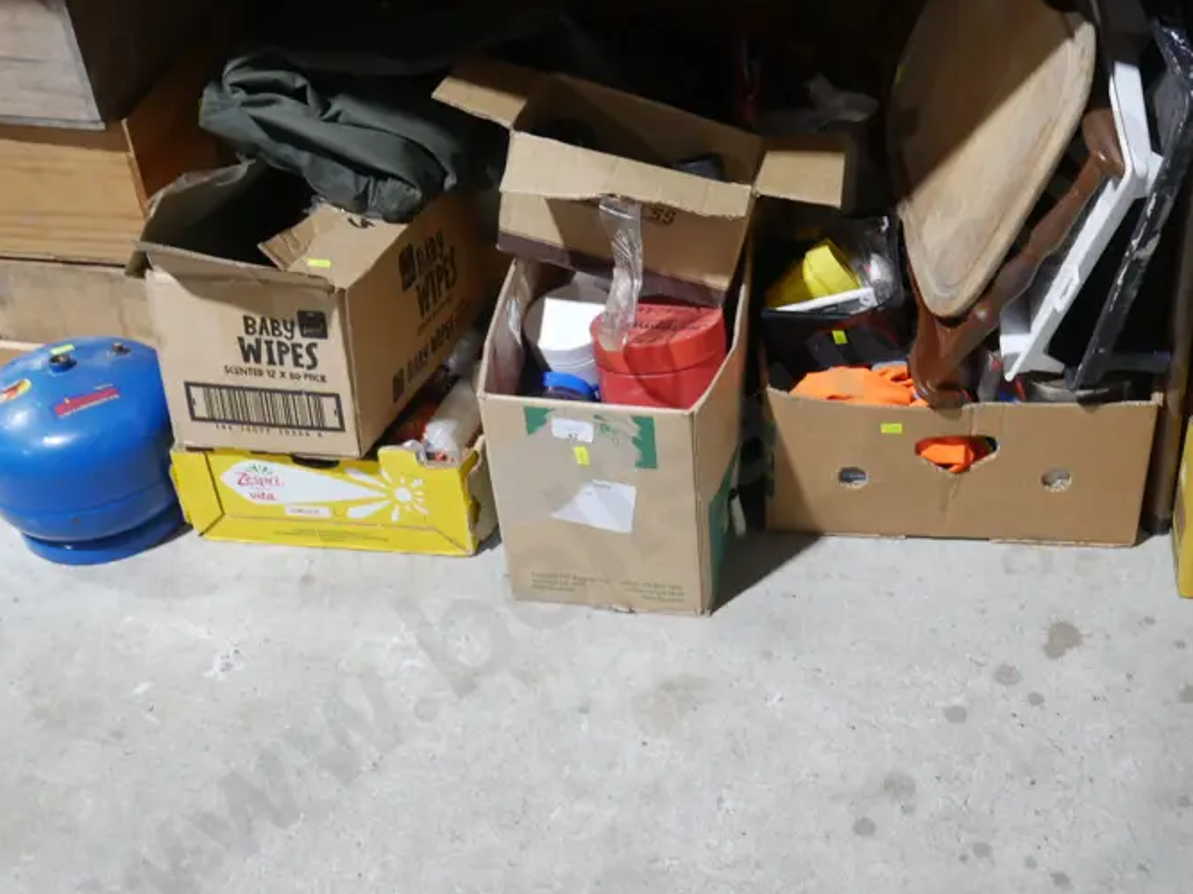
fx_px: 1482
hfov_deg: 43.0
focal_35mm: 43
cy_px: 372
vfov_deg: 33.5
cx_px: 828
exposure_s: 1/60
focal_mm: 14
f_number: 5
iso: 800
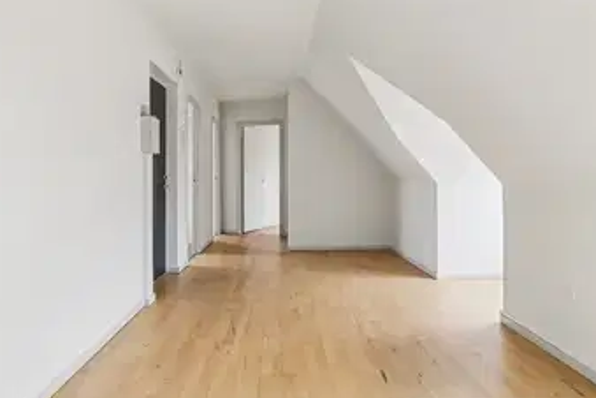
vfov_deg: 48.0
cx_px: 315
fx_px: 446
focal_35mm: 27
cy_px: 180
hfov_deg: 67.5
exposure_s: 1
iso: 200
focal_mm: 14.5
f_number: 8
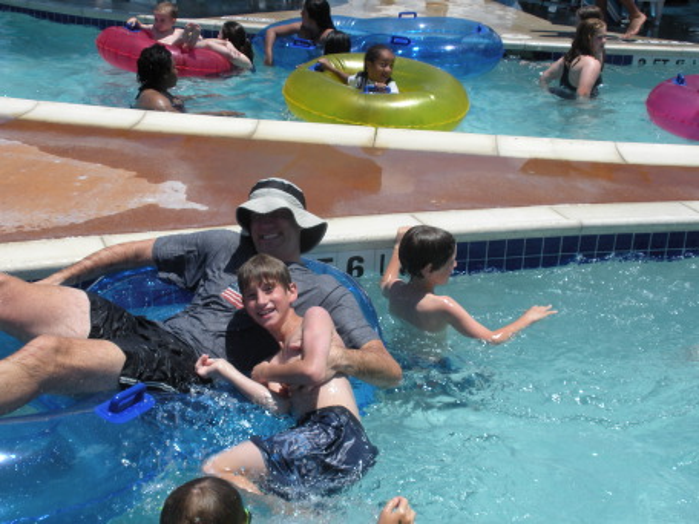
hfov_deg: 36.8
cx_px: 350
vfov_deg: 28.0
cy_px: 262
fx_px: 1050
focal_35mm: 52
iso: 64
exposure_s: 1/715
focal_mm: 9.1
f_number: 4.4
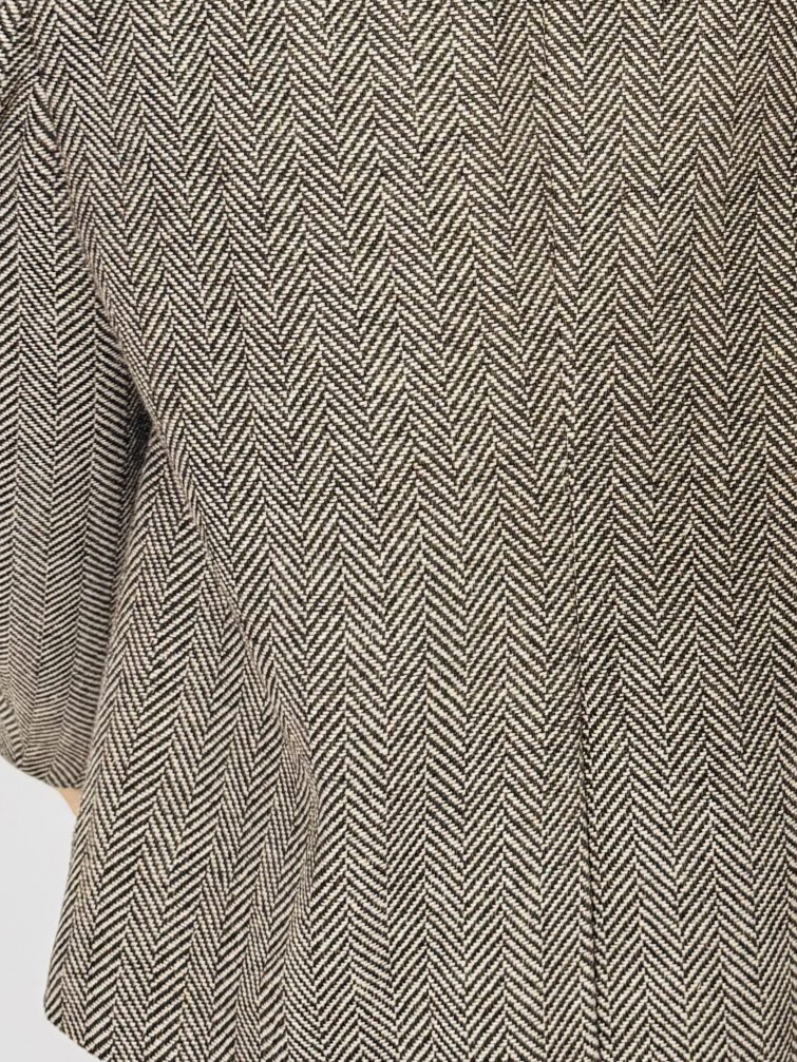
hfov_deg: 23.5
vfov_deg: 31.0
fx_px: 1873
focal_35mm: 61
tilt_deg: -5.7
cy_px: 234
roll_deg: +0.9
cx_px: 683
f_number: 1.78
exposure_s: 1/60
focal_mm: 6.76
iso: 200
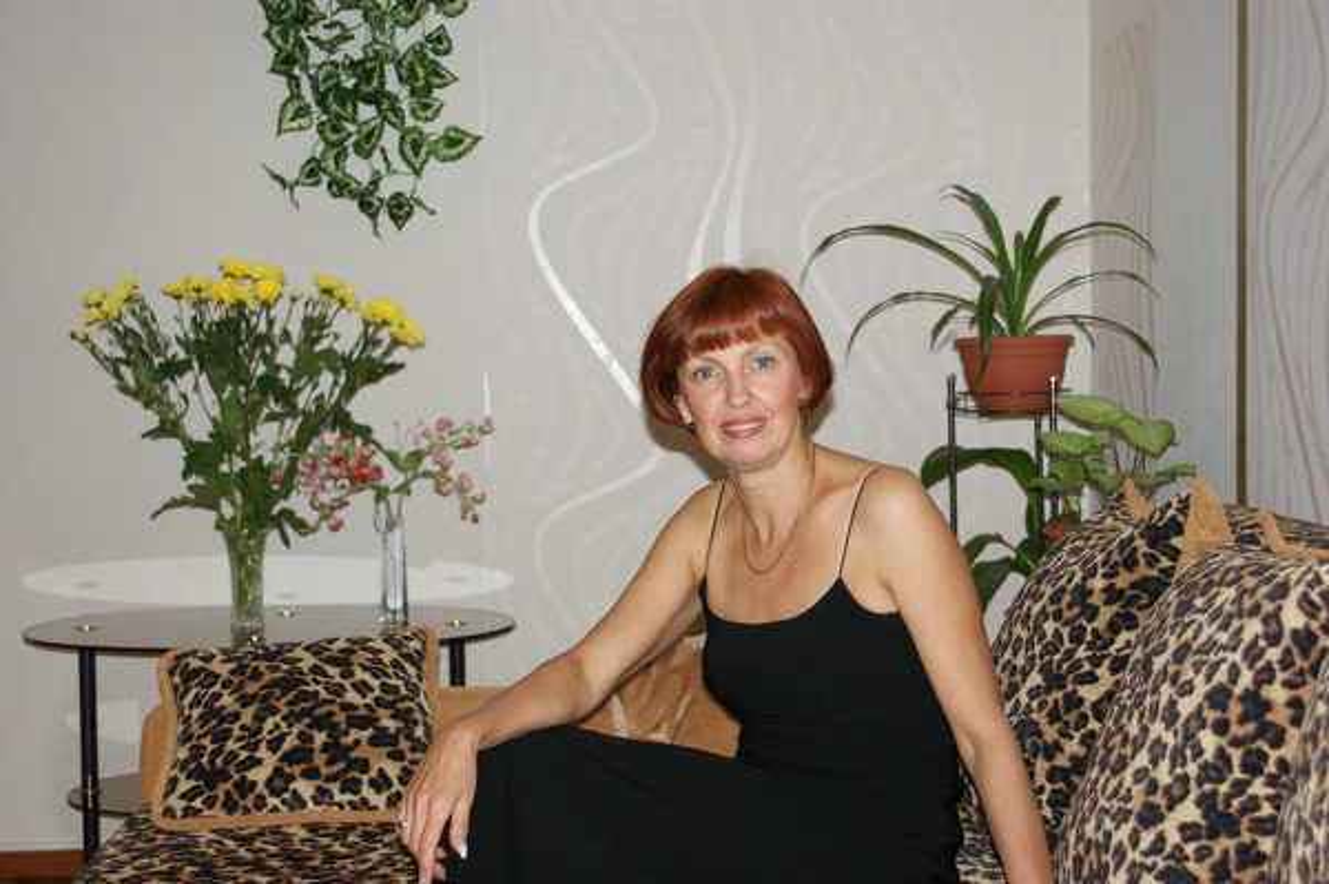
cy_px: 442
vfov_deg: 25.7
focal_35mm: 52
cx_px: 664
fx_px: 1936
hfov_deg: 37.9
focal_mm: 35
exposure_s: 1/60
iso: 200
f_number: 4
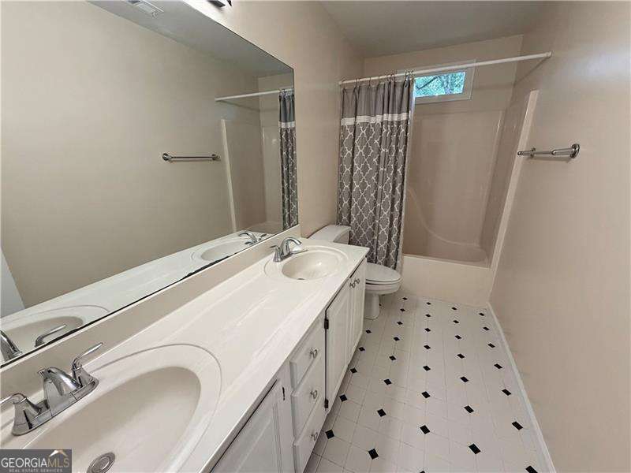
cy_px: 236
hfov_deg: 102.1
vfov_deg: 85.7
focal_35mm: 14
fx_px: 255
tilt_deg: -17.9
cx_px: 316
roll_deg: +0.8
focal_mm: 2.22
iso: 320
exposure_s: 1/120
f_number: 2.2
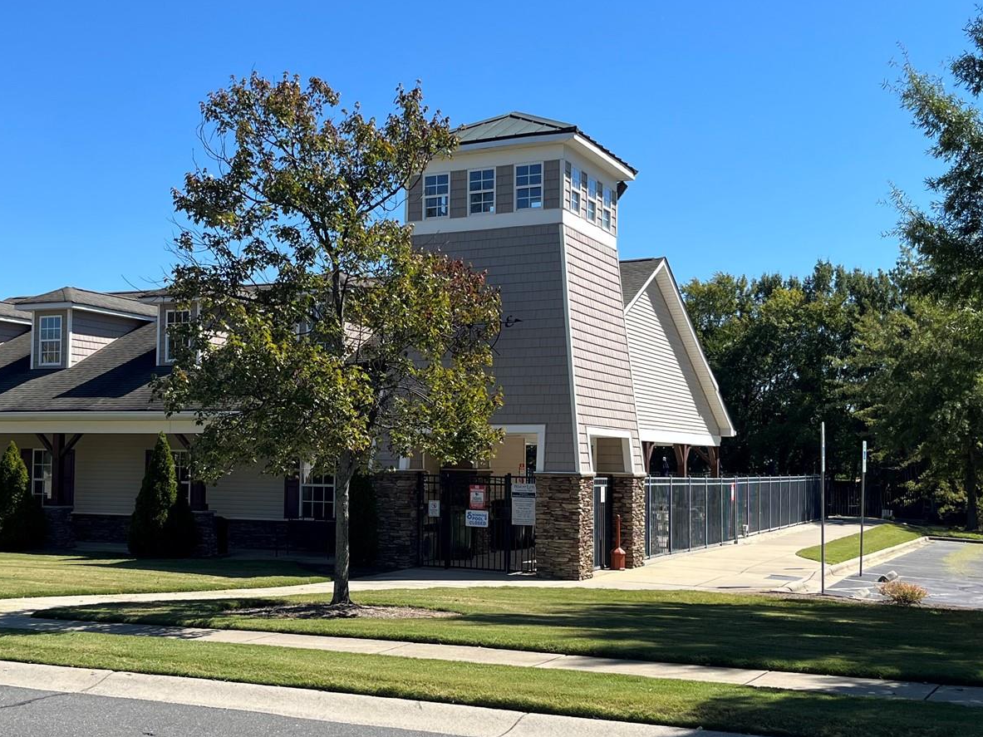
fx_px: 1278
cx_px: 363
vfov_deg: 32.2
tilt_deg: +2.6
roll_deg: -0.4
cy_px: 394
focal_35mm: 45
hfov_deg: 41.7
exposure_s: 1/2755
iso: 50
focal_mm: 5.1
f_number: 1.6
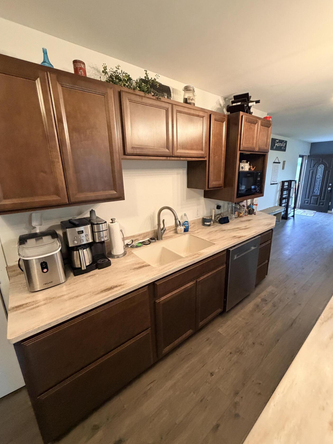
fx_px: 192
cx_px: 177
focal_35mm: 15
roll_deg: +3.1
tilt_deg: -16.7
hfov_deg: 81.6
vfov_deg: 98.2
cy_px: 221
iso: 400
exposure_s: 1/60
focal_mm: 2.22
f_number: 2.2
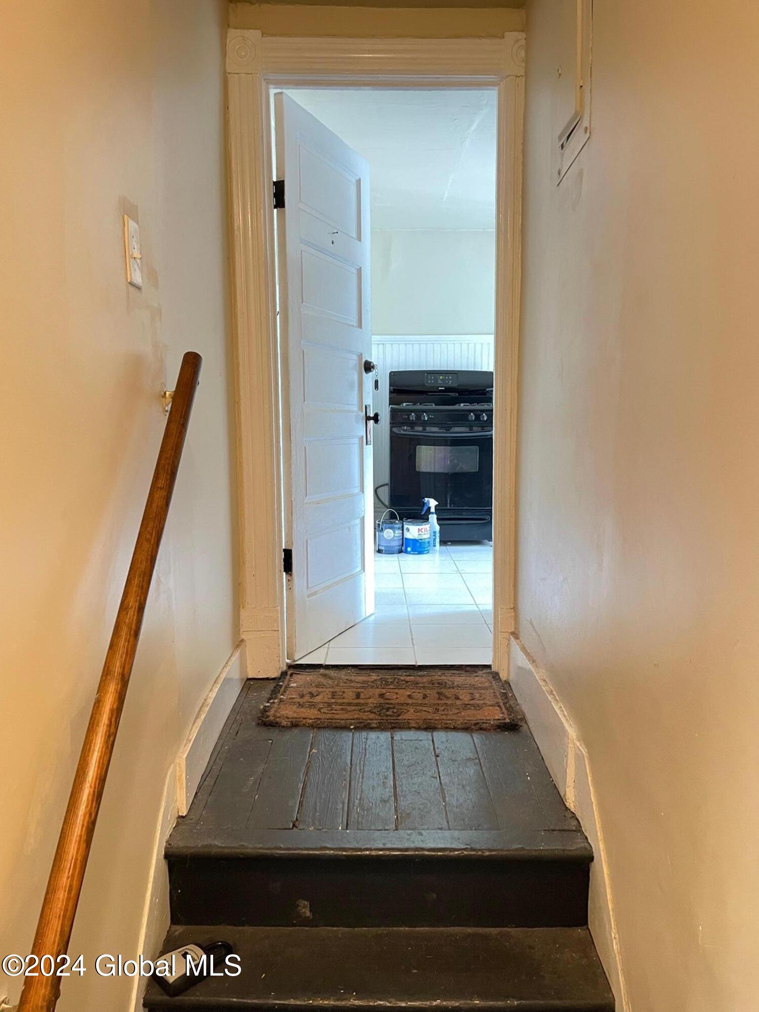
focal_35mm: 26
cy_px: 506
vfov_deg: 67.3
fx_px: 760
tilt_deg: -7.7
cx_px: 380
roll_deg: +0.5
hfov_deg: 53.1
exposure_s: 1/30
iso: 500
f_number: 1.6
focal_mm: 4.2
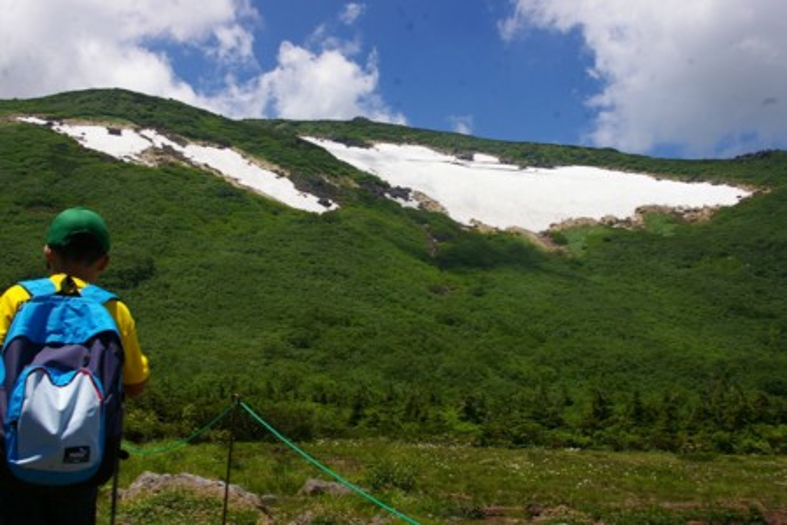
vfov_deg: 31.9
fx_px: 918
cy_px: 262
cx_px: 394
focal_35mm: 42
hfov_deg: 46.4
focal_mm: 28
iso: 200
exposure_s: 1/250
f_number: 11
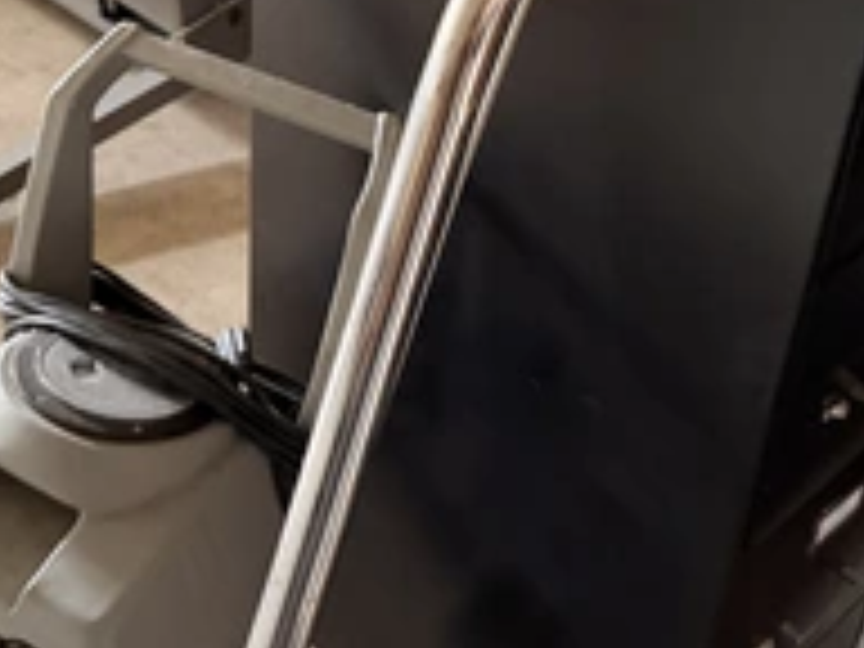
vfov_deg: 27.4
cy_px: -4
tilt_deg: -21.4
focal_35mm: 50
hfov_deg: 38.0
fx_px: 1248
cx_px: 338
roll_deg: -0.7
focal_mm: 6.76
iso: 1000
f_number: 1.78
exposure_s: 1/30
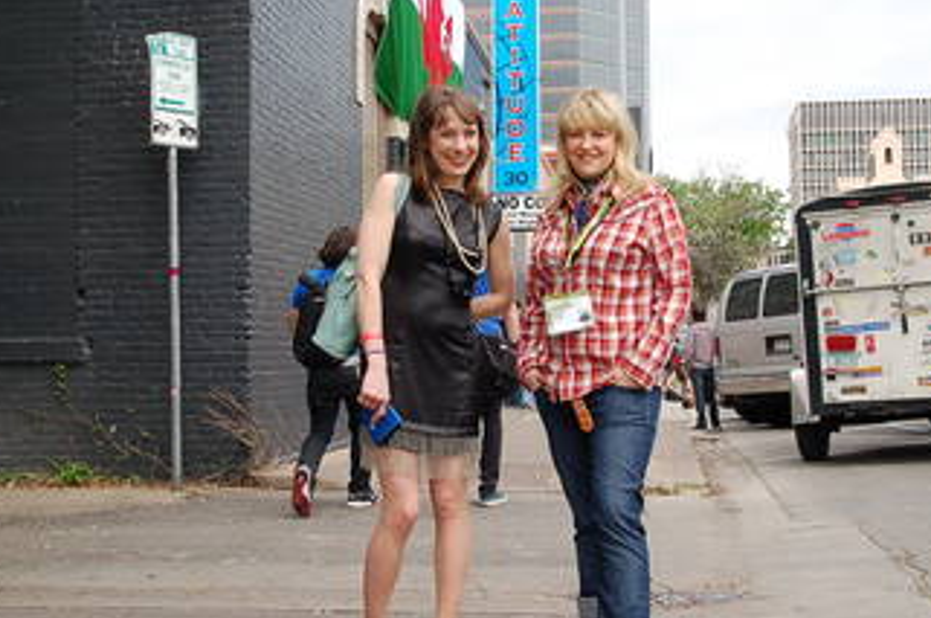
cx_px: 516
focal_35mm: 51
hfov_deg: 38.9
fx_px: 1317
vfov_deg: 26.4
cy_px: 303
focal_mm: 26
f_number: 8
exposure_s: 1/250
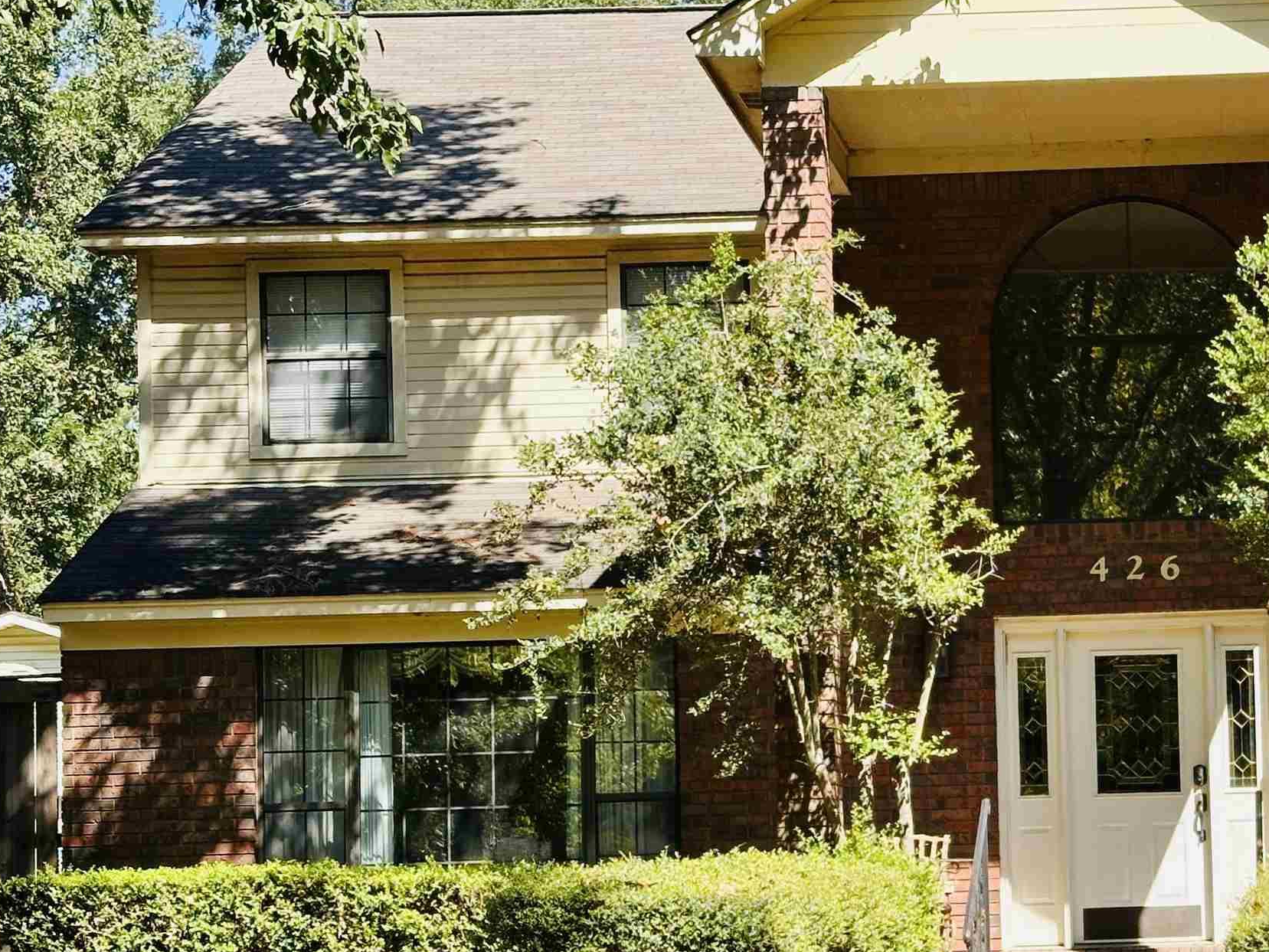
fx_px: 3263
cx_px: 1165
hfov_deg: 21.5
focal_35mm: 89
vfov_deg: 16.5
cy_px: 690
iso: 64
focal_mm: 6.86
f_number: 1.78
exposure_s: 1/1199
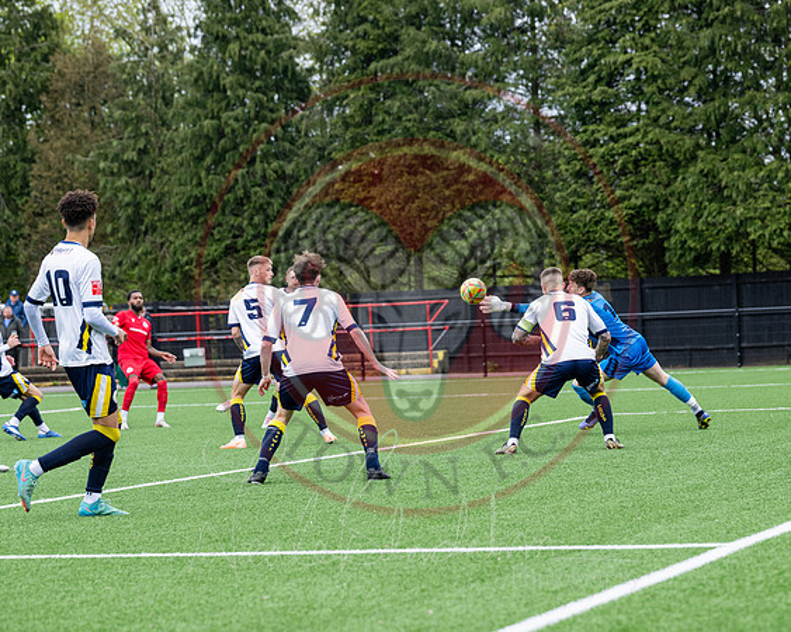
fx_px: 2935
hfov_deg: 15.3
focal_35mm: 125
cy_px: 310
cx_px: 364
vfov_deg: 12.3
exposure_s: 1/2000
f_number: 4
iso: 500
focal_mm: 103
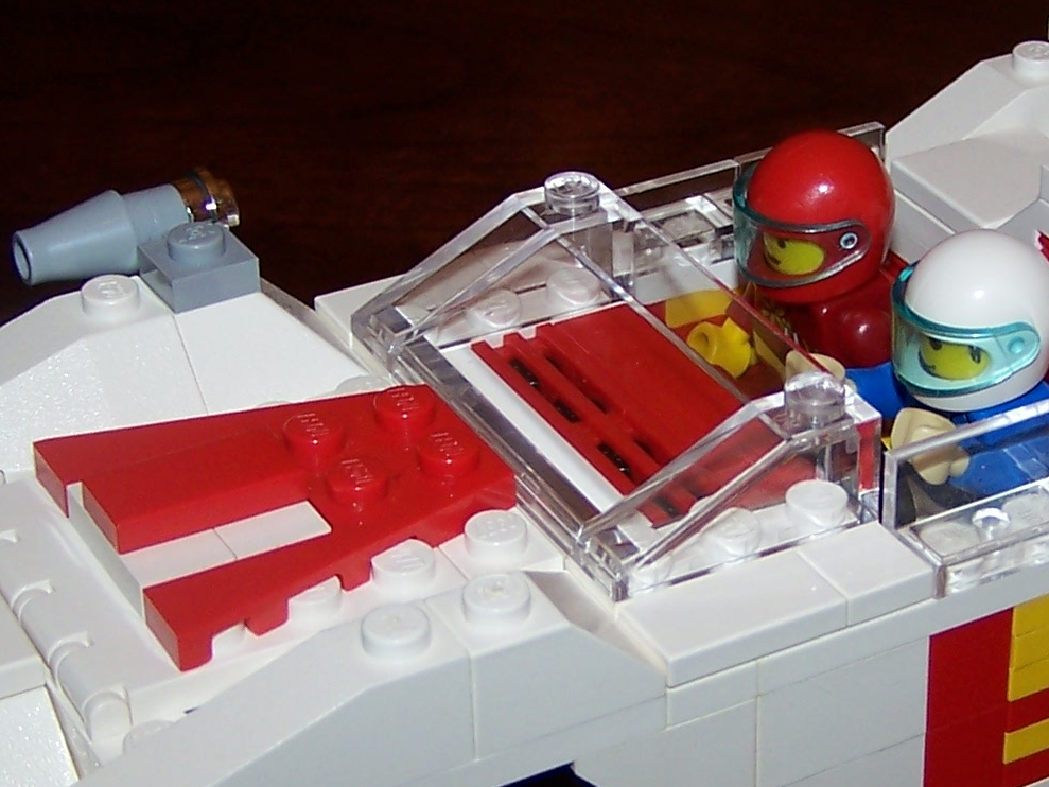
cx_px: 757
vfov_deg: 14.9
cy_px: 493
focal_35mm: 99
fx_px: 3000
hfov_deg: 19.7
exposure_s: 1/60
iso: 80
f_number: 2.8
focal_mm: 6.3
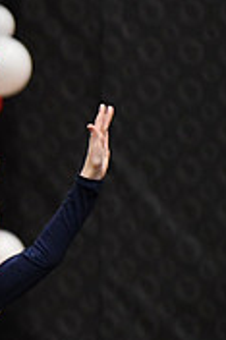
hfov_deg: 1.5
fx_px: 8887
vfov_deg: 2.2
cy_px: 217
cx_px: -315
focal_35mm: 942
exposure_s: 1/800
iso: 4000
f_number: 2.8
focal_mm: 190
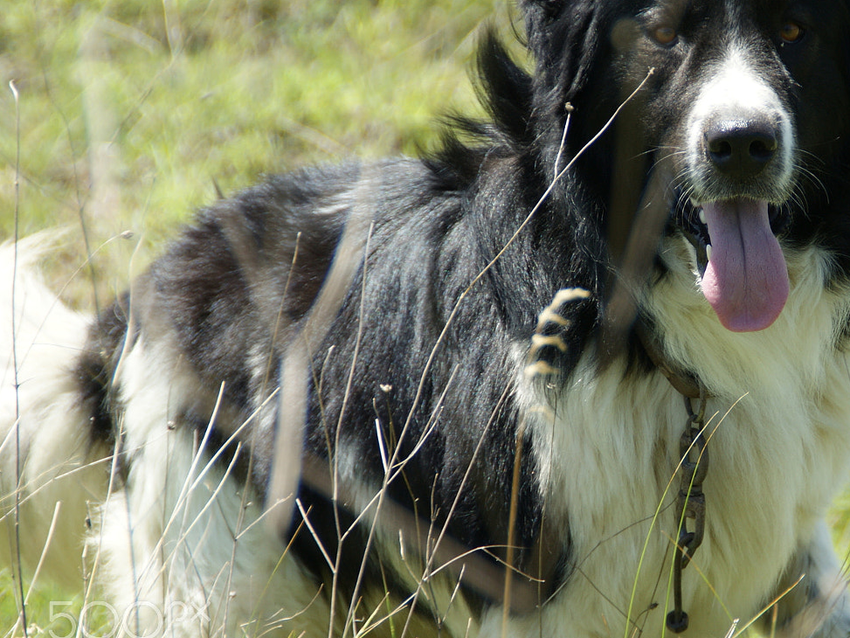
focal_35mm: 308
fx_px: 7564
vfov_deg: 4.8
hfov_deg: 6.4
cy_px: 270
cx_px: 693
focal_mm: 130
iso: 125
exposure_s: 1/200
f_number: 6.3
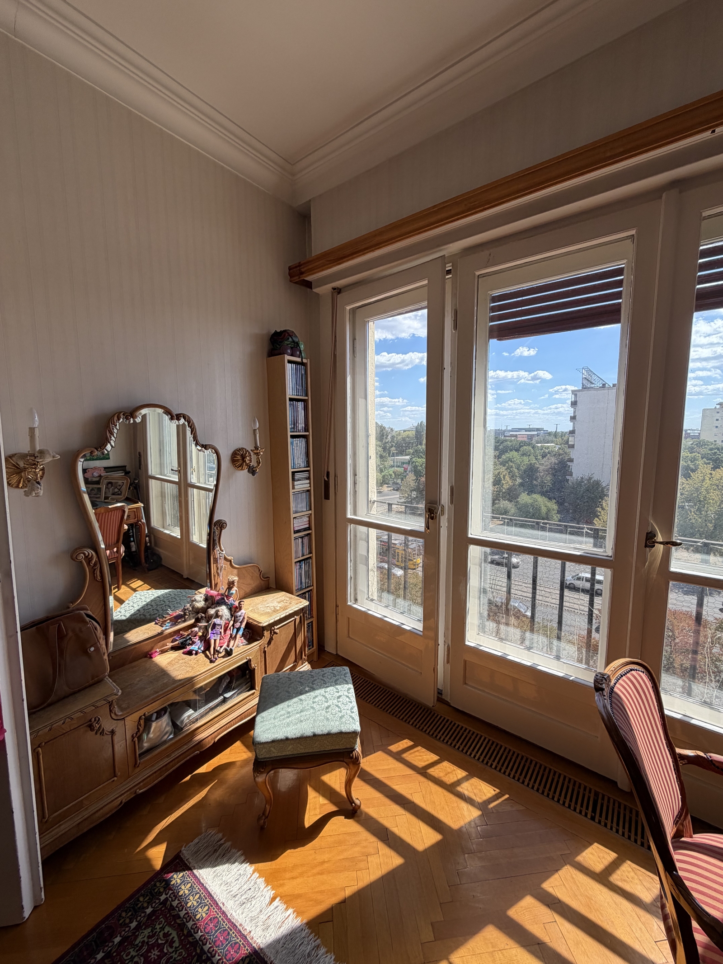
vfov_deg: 102.1
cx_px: 362
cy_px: 482
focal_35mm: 14
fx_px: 390
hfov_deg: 85.7
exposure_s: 1/502
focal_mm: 2.22
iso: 40
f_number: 2.2
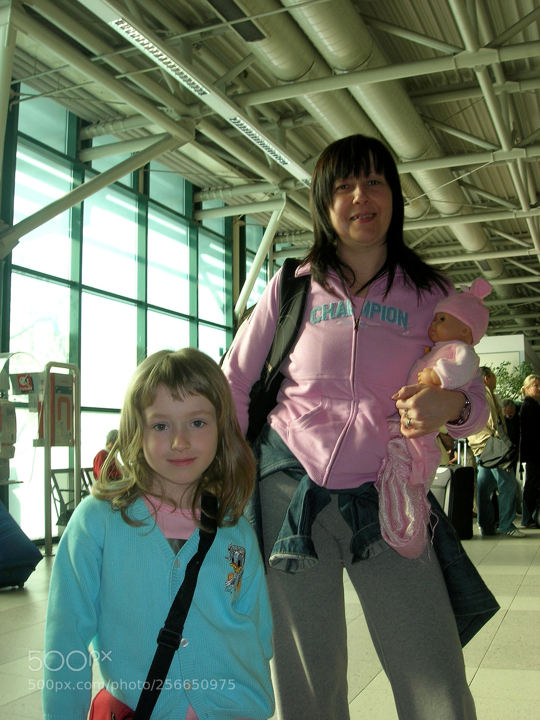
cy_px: 360
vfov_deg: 49.0
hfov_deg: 37.7
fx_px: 790
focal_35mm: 38
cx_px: 270
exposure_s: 1/41.6
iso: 64
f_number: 4.8
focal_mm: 7.8
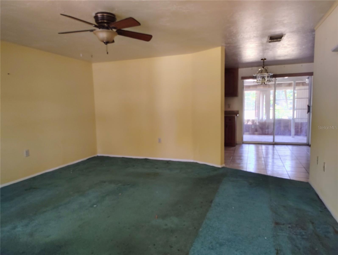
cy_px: 128
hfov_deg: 71.5
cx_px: 169
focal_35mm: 24
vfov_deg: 56.9
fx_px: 235
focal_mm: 5.56
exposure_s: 1/60
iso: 1234
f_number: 1.8
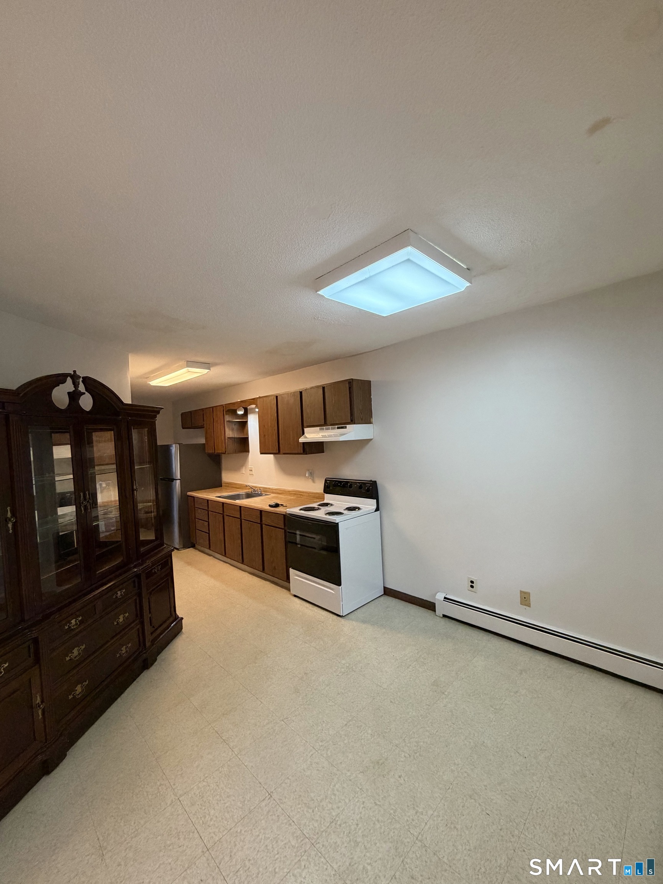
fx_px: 358
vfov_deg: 102.1
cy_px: 442
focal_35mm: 14
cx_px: 332
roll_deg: +2.9
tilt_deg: +0.2
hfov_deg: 85.7
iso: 320
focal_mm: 2.22
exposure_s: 1/60
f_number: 2.2
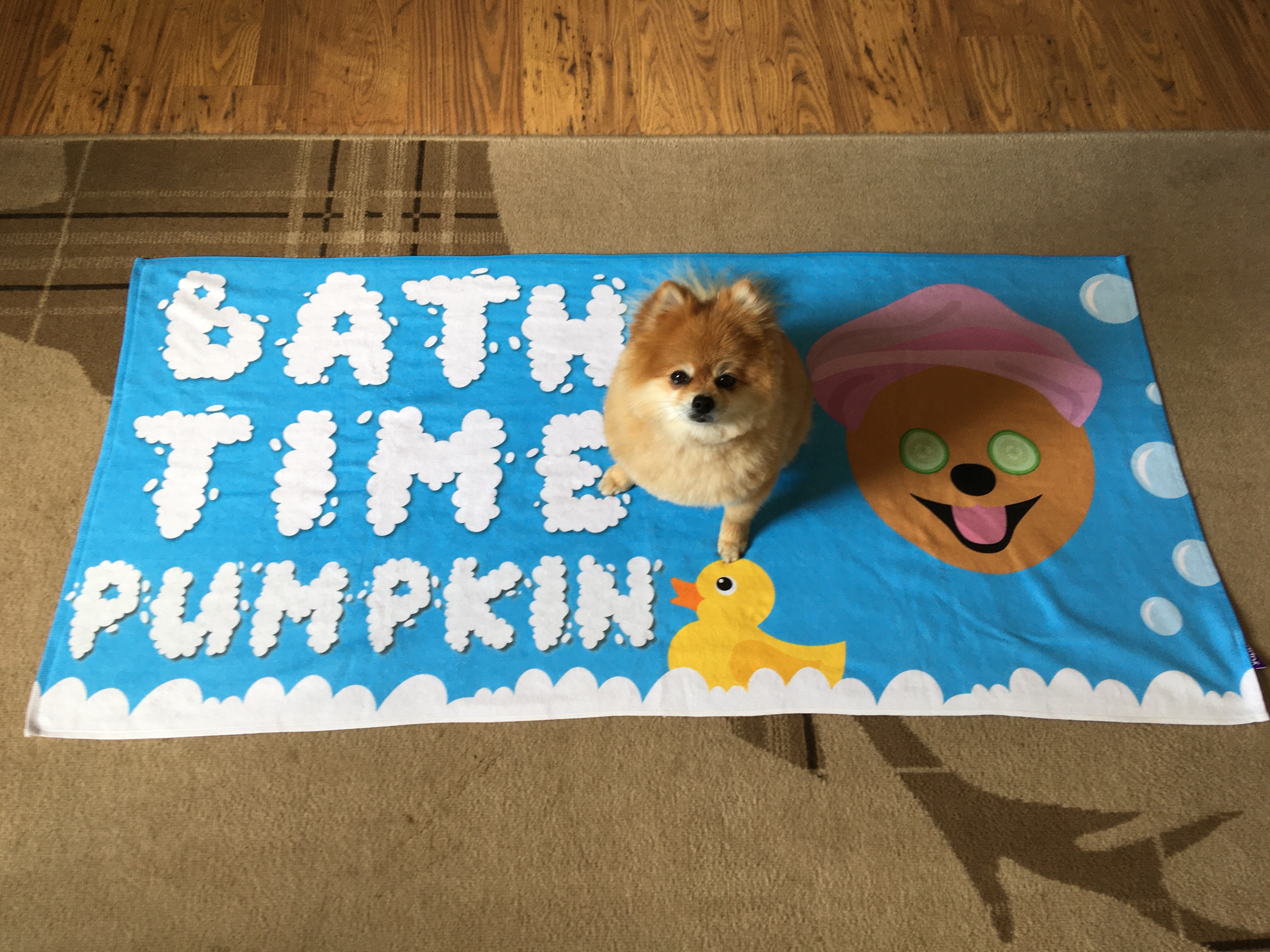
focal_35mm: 29
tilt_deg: -60.5
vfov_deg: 48.2
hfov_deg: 61.7
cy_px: 476
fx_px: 1064
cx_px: 635
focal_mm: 4.15
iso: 25
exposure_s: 1/50
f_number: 2.2
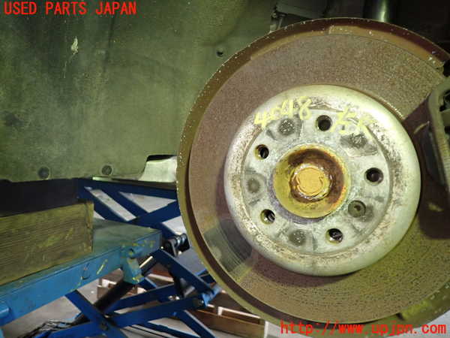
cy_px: 169
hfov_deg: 69.4
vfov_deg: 54.9
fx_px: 325
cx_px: 225
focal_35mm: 25
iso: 400
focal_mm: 4.5
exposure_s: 1/30
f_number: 2
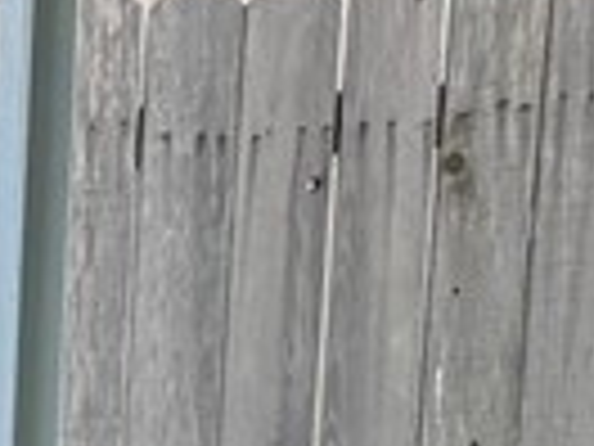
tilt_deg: -10.6
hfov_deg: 7.9
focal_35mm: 186
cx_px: -1602
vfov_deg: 7.0
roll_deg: +2.4
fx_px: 3192
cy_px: 1455
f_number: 1.78
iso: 125
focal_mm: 6.76
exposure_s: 1/230
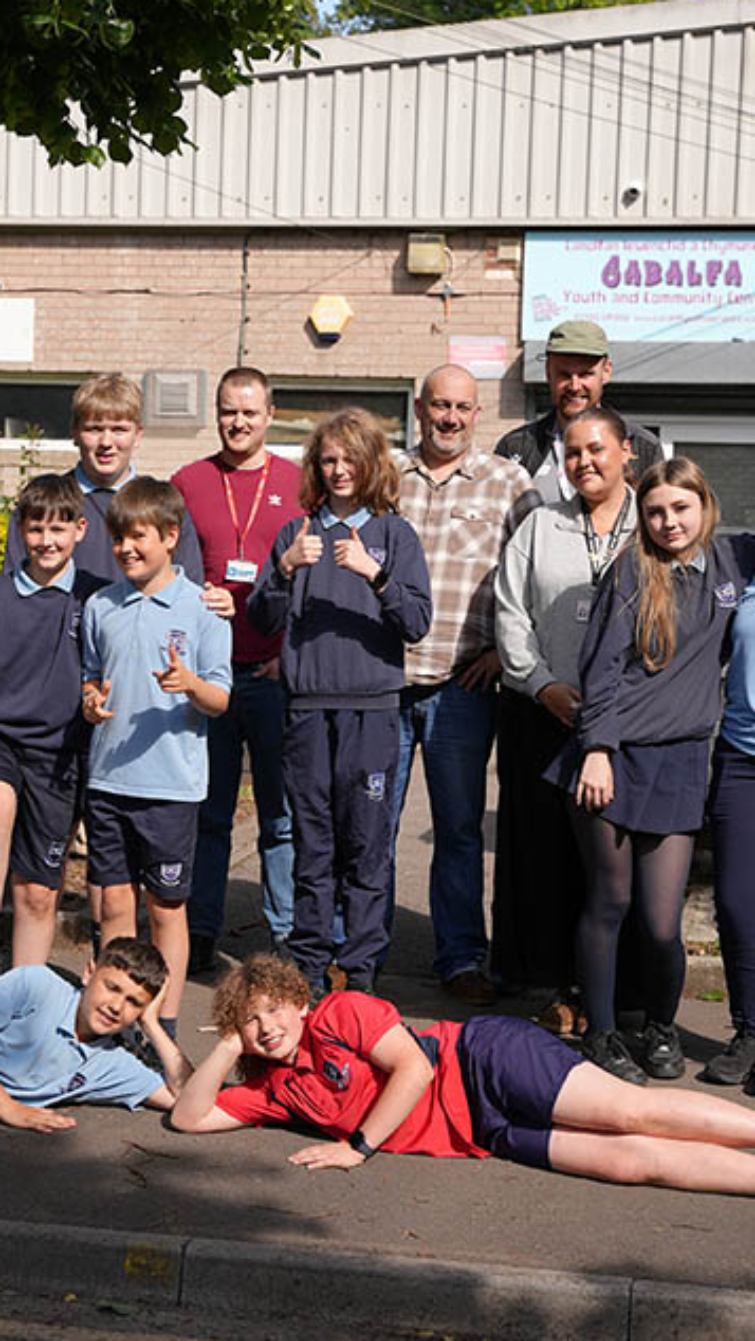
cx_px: 146
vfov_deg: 28.9
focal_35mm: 73
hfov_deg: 16.4
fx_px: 2602
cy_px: 667
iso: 80
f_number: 4.5
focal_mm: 46.1
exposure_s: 1/500
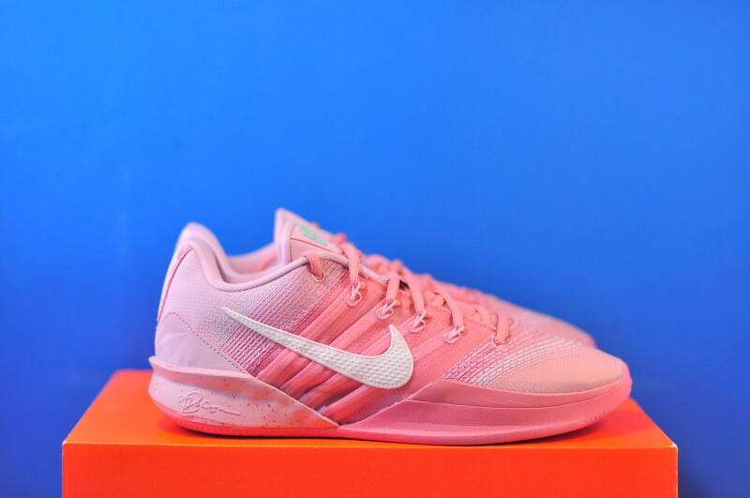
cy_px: 249
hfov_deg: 27.0
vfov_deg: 18.1
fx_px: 1560
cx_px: 375
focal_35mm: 75
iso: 250
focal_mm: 50
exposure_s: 1/320
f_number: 2
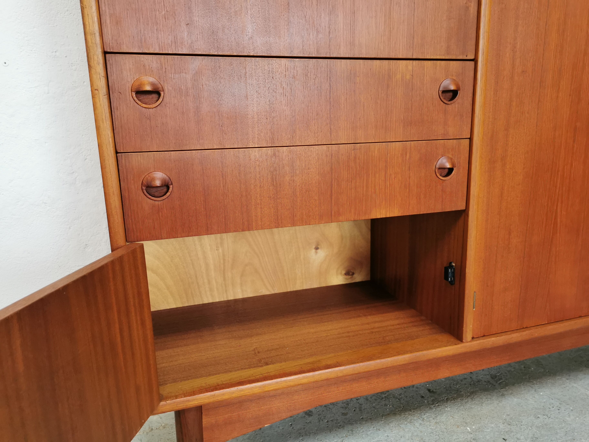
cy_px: 221
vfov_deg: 51.4
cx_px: 294
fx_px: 459
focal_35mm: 27
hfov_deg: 65.3
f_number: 1.8
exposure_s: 1/100
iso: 200
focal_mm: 5.58
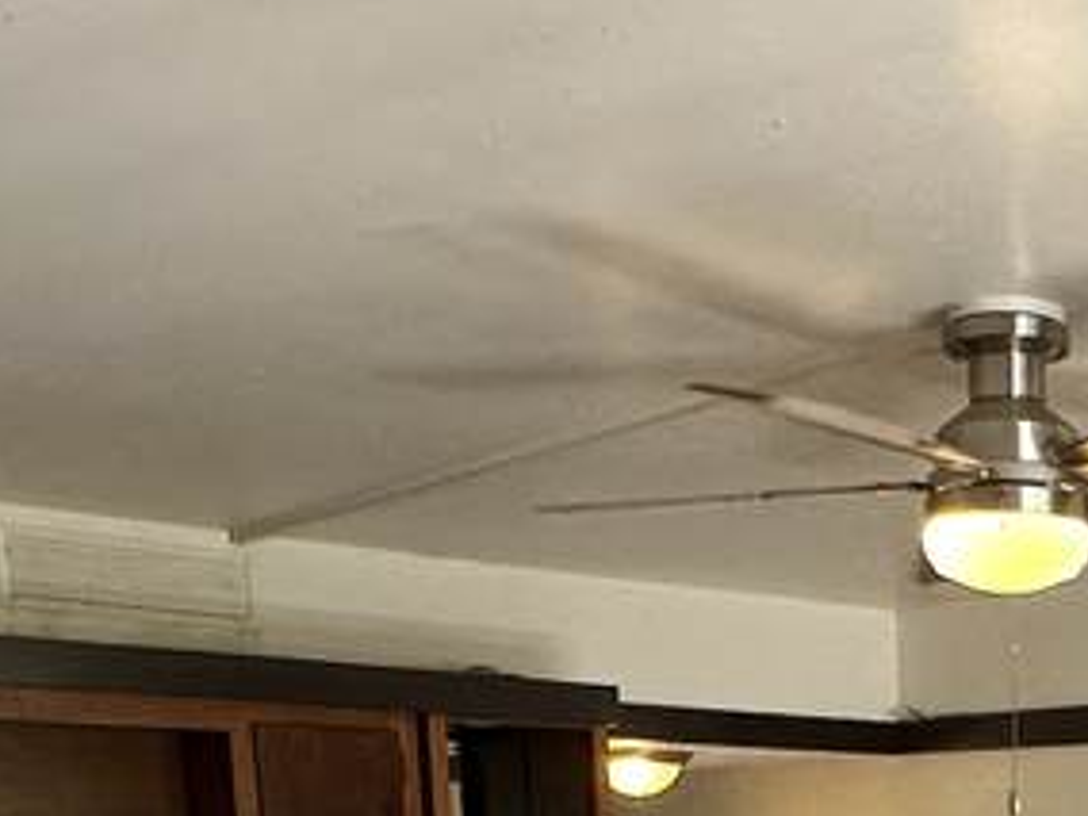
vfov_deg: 19.2
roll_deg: -0.7
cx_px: 1061
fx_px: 1980
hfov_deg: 29.0
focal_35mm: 63
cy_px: 1345
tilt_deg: -12.9
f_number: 2.2
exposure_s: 1/99
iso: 125
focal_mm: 2.22
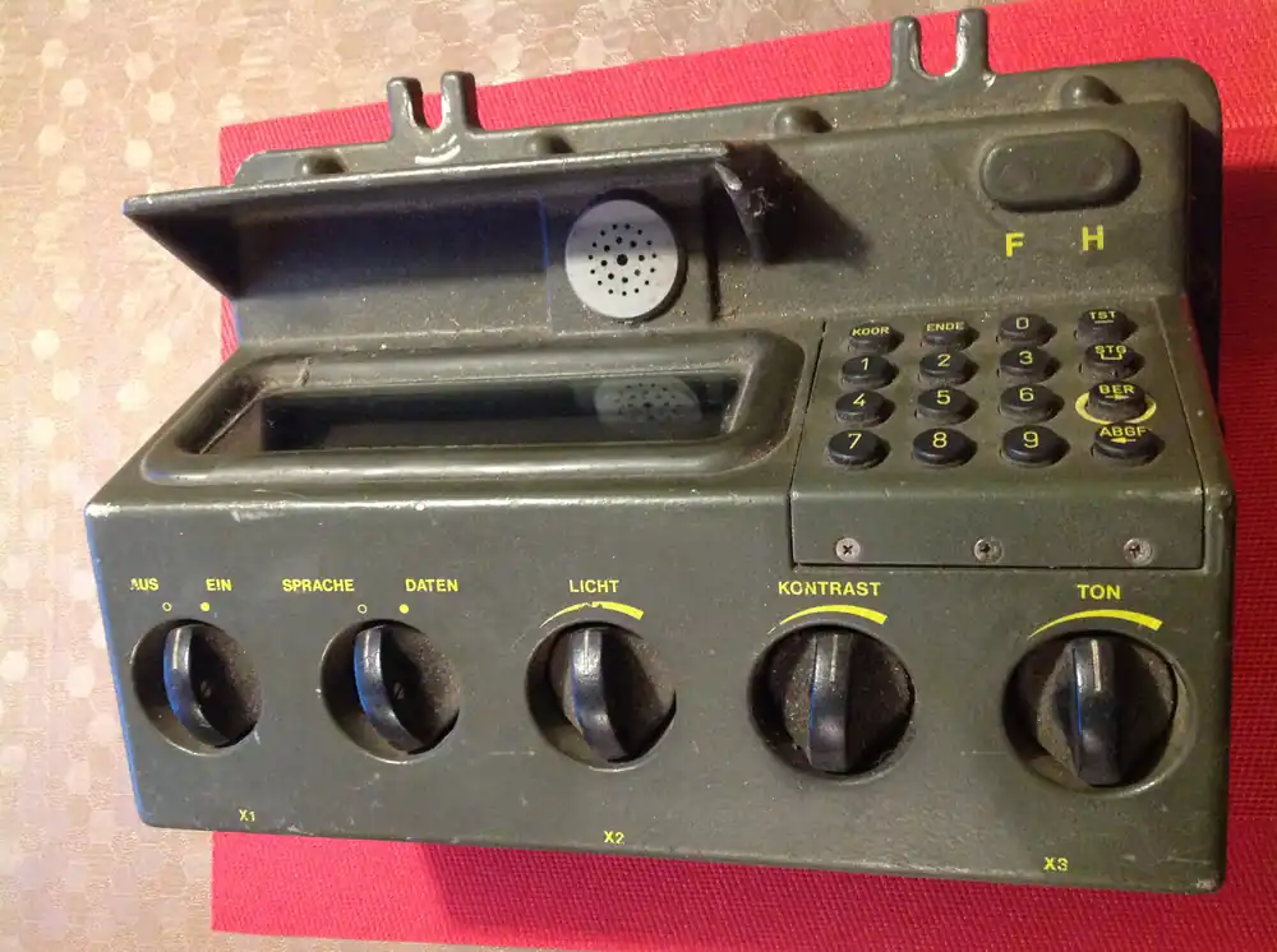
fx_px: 1289
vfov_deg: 40.6
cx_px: 638
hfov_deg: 52.7
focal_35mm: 35
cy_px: 476
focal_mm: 4.28
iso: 500
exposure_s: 1/15
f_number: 2.4
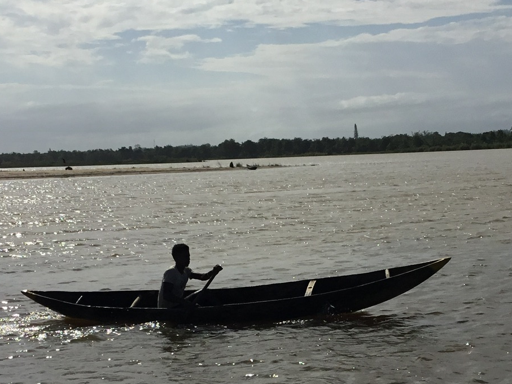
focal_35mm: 70
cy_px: 339
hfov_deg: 27.7
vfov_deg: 20.6
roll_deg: +3.6
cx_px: 292
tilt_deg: -10.1
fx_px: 1035
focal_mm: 3.3
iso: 25
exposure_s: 1/5102
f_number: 2.4
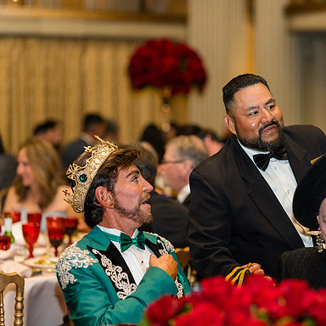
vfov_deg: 16.0
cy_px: 163
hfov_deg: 15.9
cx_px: 233
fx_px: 1161
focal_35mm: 109
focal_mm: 85
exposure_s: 1/200
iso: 1000
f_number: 2
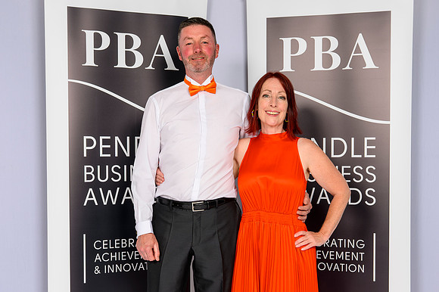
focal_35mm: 53
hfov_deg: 37.5
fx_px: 647
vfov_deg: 25.4
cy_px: 172
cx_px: 222
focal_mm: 39
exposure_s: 1/125
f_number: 8
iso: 100
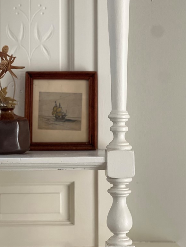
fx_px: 731
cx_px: 64
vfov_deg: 19.2
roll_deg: +0.5
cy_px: 90
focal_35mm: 102
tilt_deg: +0.8
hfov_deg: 14.5
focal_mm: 9
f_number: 2.8
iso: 250
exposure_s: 1/40
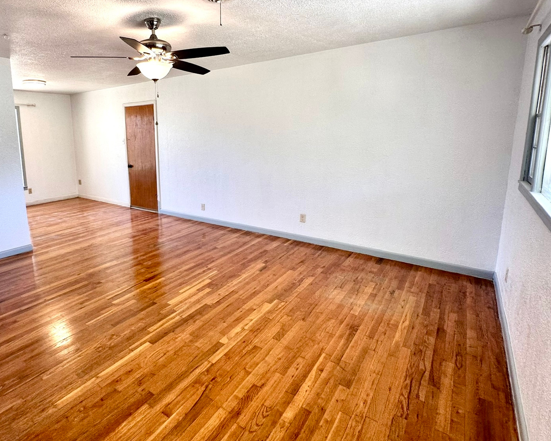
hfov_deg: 78.8
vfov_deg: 67.7
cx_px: 204
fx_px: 326
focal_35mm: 20
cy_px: 185
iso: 125
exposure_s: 1/120
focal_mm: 2.22
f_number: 2.2
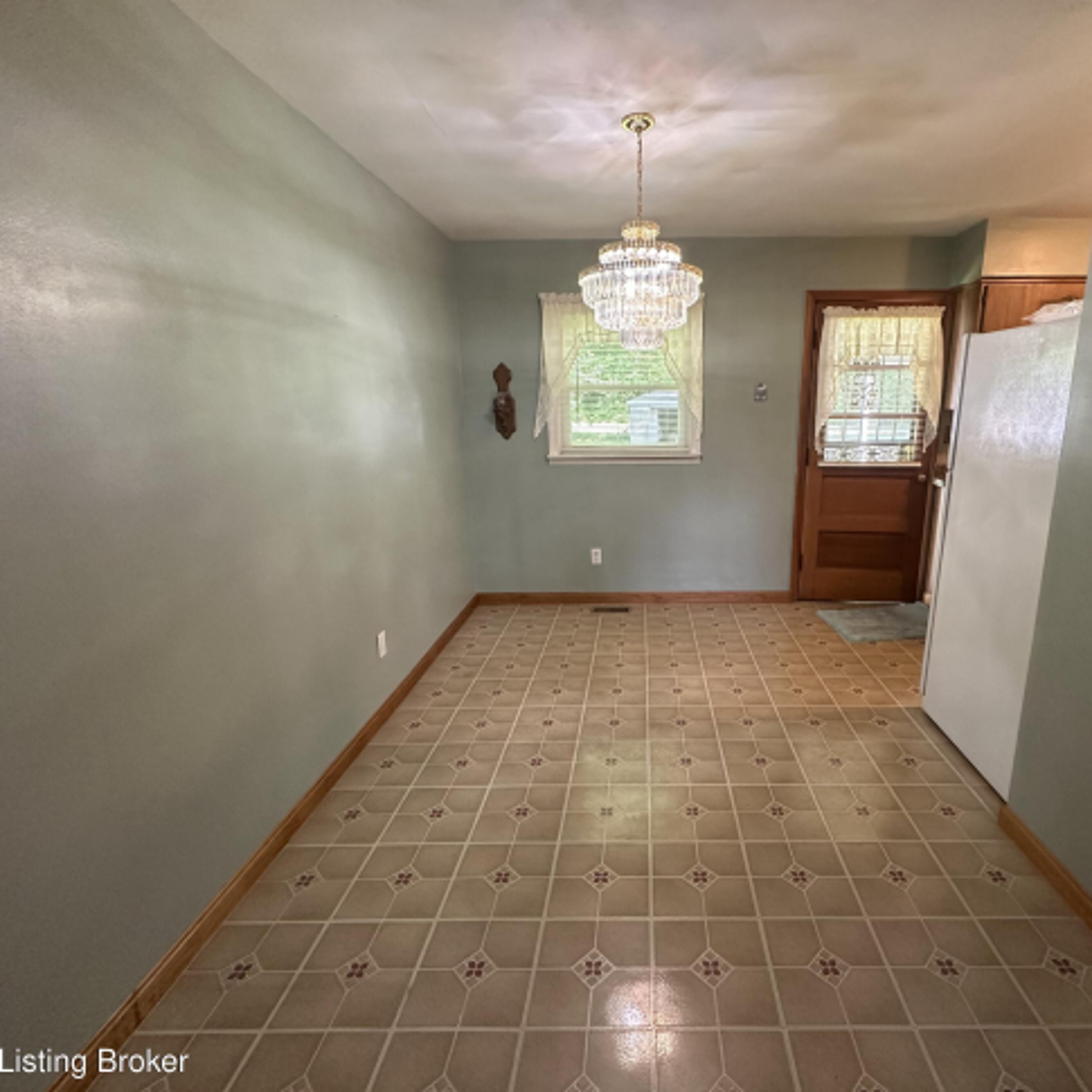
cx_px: 643
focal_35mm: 17
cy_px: 549
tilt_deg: -13.8
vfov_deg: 84.0
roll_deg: -0.1
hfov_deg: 83.2
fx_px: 607
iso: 400
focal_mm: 2.22
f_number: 2.2
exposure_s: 1/60
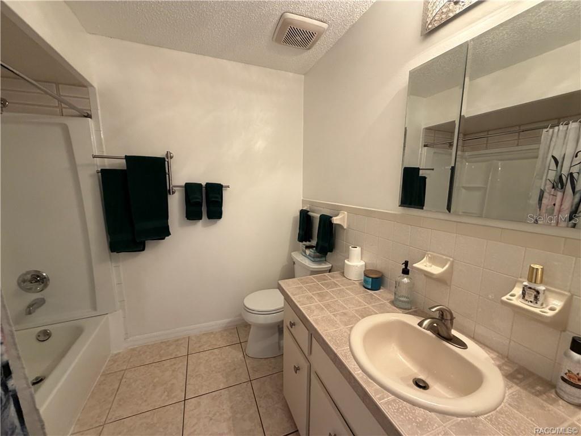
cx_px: 290
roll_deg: +0.1
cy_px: 218
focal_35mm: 14
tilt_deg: -8.1
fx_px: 235
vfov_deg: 85.7
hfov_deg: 102.1
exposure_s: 1/60
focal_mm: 2.22
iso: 400
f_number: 2.2
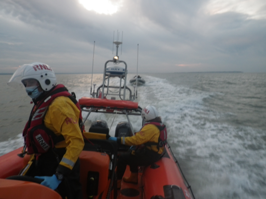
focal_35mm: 28
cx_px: 133
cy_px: 100
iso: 160
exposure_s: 1/50
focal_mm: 5
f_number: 3.5
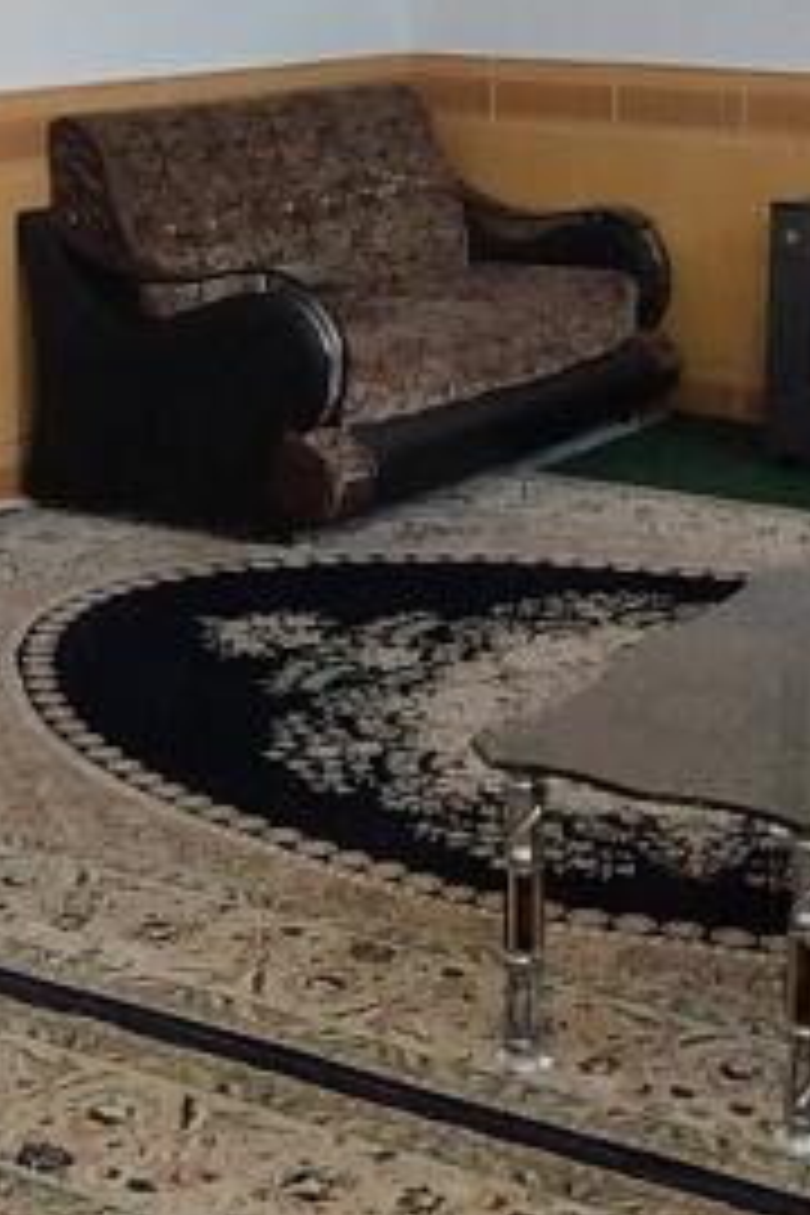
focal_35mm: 74
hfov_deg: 18.4
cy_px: 266
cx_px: 544
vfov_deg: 26.9
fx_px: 2497
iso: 100
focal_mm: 1.65
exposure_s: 1/100
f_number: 2.2
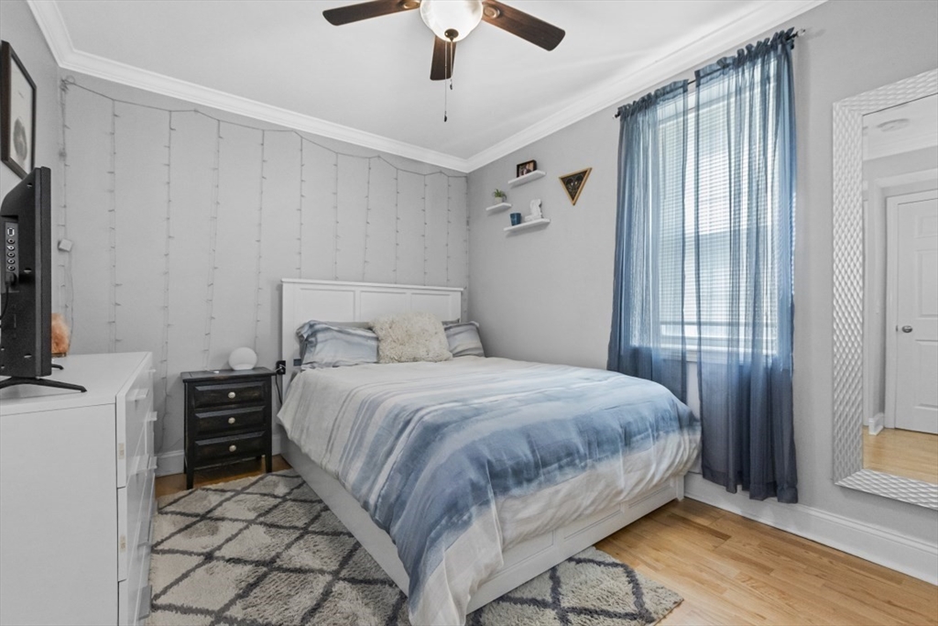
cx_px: 469
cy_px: 313
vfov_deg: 77.3
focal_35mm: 15
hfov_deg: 100.4
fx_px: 391
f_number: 5.6
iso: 800
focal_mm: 10
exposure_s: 1/60
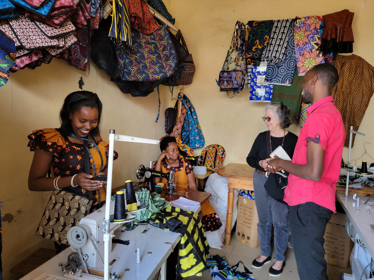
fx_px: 259
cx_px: 187
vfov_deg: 56.8
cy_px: 140
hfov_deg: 71.6
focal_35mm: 24
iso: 320
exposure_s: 1/120
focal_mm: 6.7
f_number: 1.8
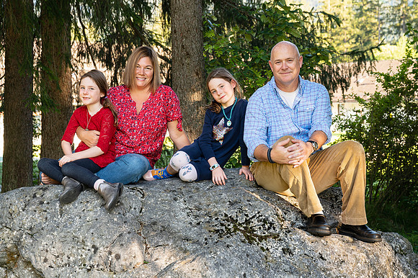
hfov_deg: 32.8
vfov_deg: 22.2
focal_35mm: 61
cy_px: 154
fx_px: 709
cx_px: 212
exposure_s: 1/80
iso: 200
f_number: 5
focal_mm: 55
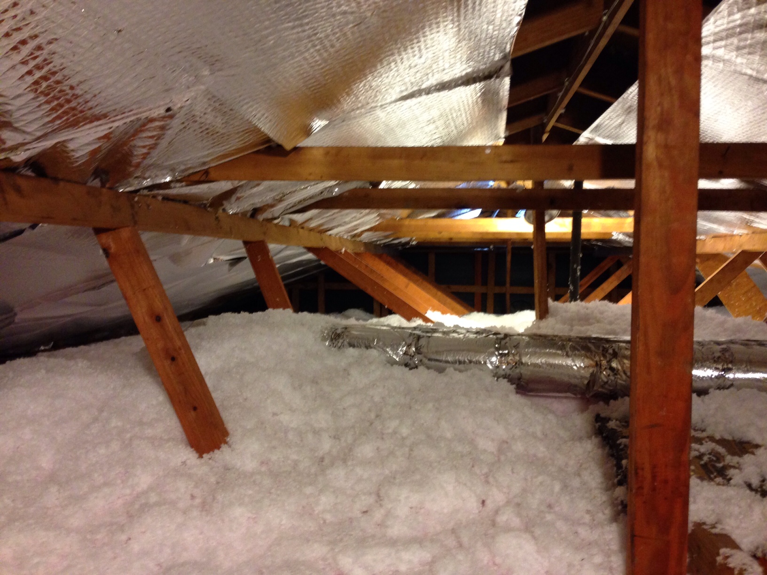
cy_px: 288
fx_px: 731
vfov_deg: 42.9
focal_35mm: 33
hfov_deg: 55.4
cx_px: 384
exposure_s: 1/20
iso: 250
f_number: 2.4
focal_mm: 4.12
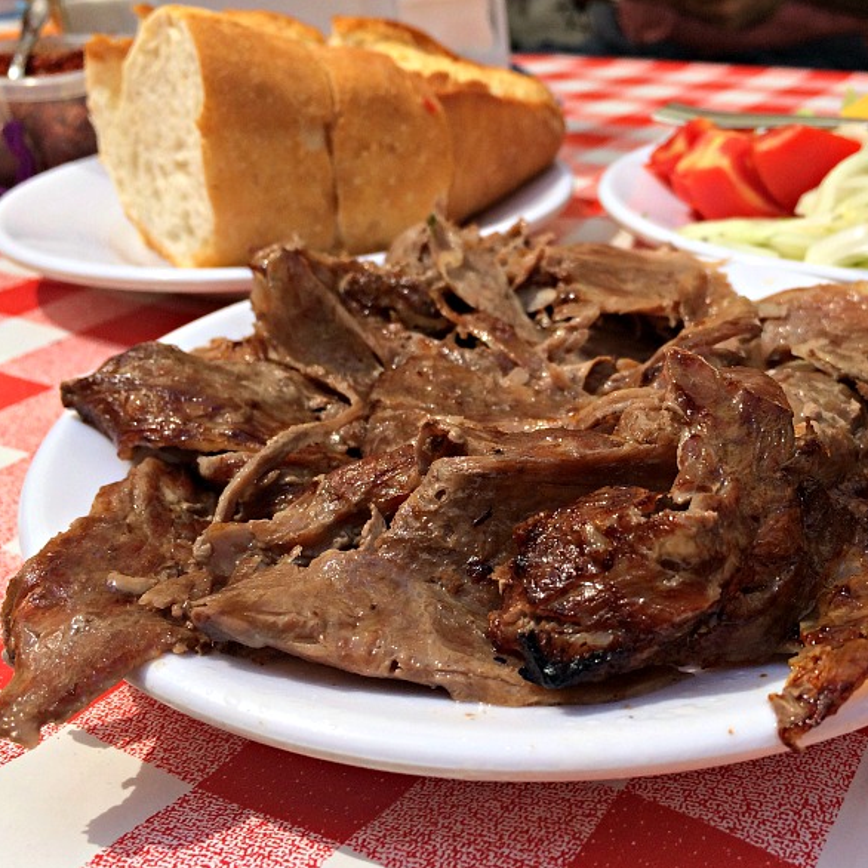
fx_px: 993
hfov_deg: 46.7
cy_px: 443
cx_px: 560
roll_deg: -1.1
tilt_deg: -30.9
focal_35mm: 35
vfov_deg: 47.2
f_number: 2.2
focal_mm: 4.15
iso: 32
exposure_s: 1/1140
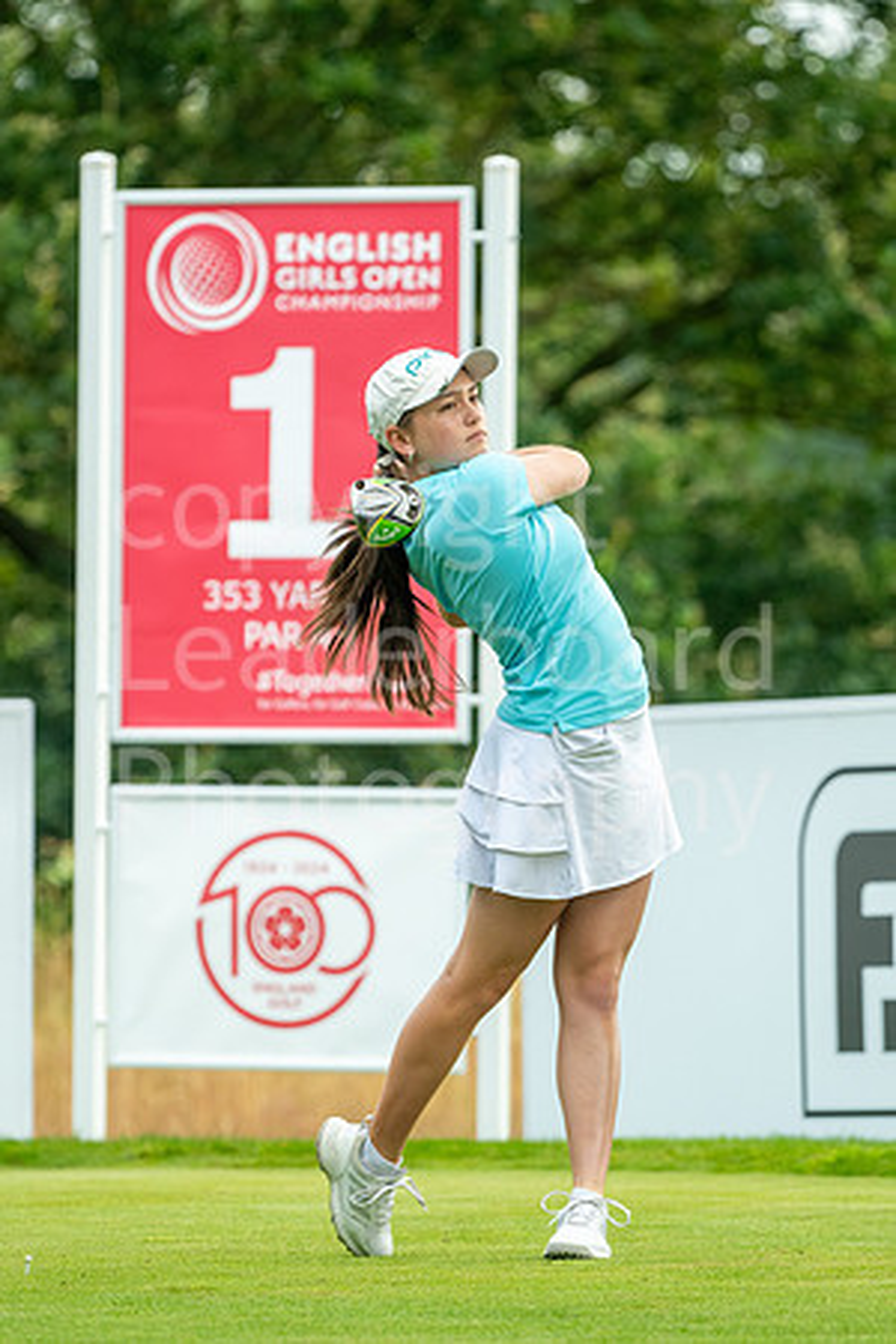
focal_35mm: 450
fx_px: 16799
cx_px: 448
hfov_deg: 3.1
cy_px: 672
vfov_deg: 4.6
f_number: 5
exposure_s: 1/1000
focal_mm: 300
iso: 500
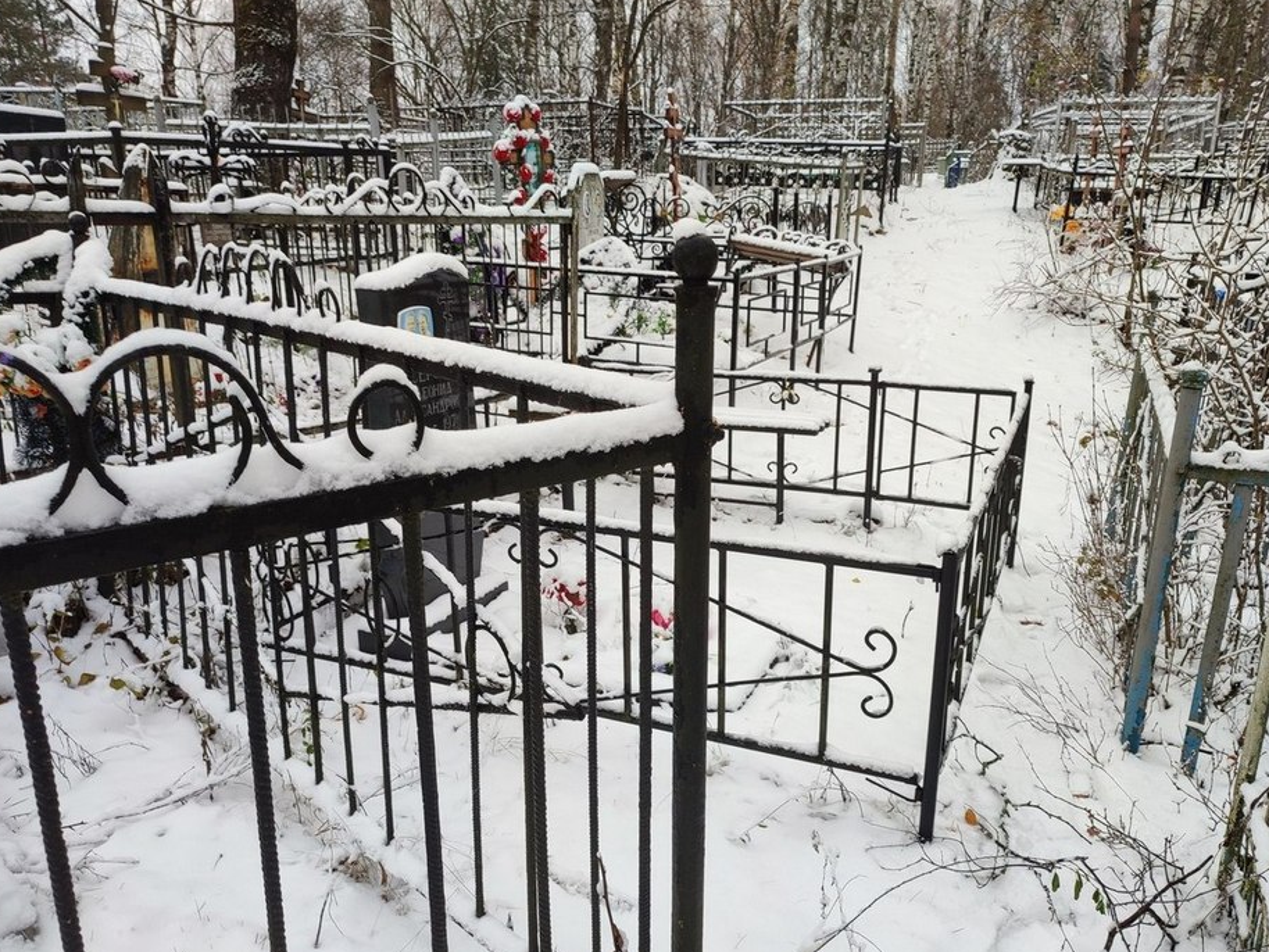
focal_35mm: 28
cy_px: 527
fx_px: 1027
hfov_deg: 63.4
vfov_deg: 49.7
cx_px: 669
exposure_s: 1/103
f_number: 1.9
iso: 50
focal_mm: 6.04
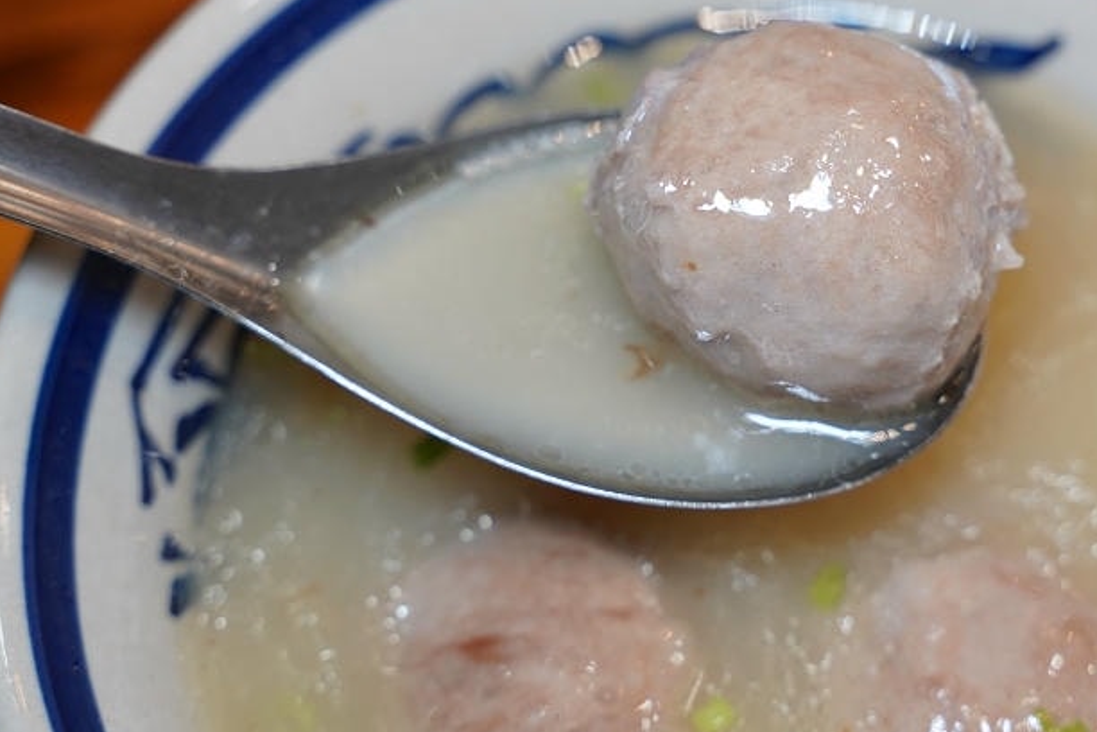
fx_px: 4479
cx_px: 717
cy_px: 215
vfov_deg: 9.3
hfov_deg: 13.9
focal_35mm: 147
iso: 400
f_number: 4
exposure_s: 1/80
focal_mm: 75
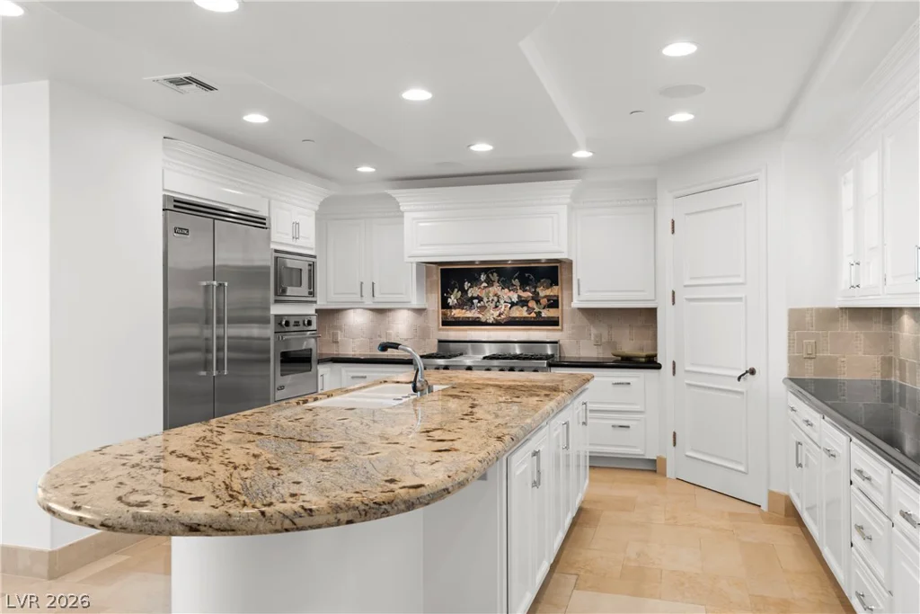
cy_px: 307
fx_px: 716
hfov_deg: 65.5
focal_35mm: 28
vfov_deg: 46.4
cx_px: 460
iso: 400
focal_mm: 28
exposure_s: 1/15
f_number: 8
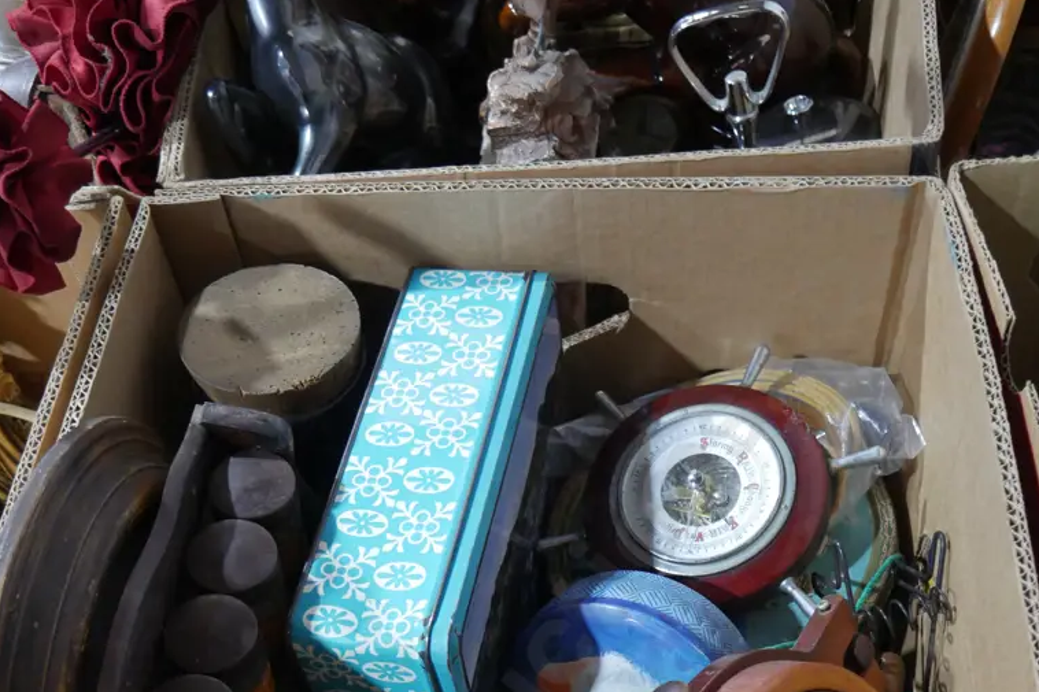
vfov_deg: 28.0
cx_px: 524
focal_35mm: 45
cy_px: 697
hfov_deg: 43.6
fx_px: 1298
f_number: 3.6
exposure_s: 1/60
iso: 2000
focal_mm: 16
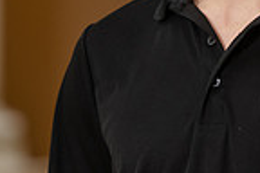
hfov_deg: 3.0
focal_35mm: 685
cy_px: -19
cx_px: 256
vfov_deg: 2.0
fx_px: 4947
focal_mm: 170
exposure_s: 1/200
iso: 640
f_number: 3.2
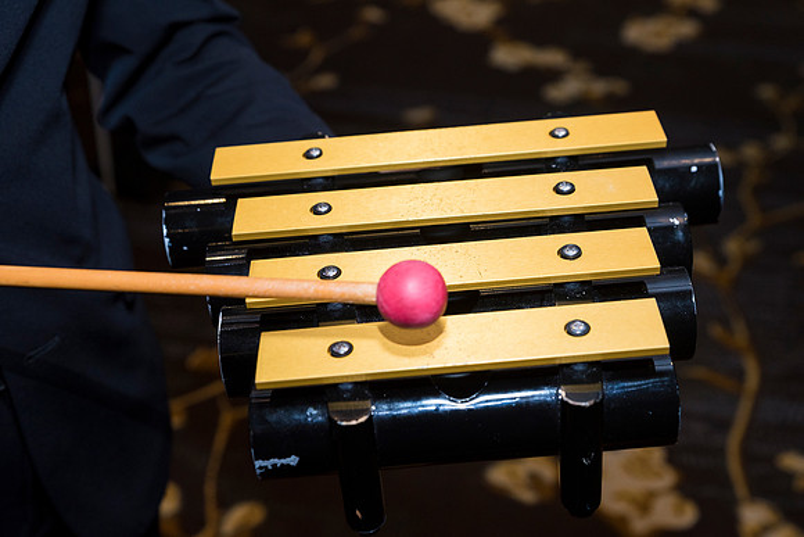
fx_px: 1251
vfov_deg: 24.2
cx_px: 402
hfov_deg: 35.6
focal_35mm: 56
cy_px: 268
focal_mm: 56
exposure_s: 1/125
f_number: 5.6
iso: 800
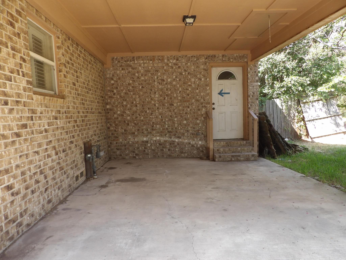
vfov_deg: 56.8
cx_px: 173
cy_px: 130
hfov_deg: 71.6
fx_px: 240
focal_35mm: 24
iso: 100
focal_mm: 4.3
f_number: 3.2
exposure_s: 1/93
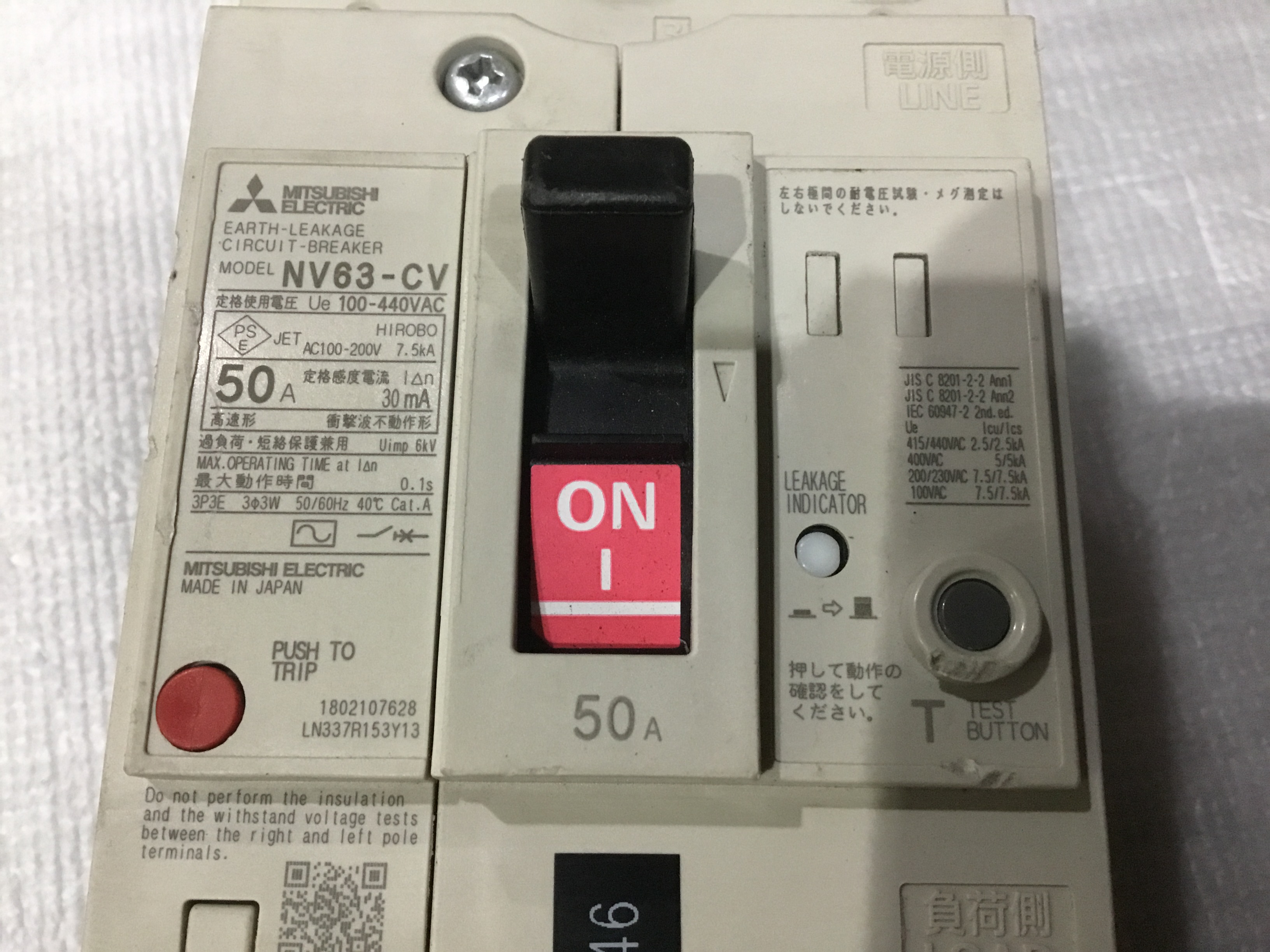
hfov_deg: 58.4
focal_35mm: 31
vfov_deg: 45.4
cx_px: 635
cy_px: 476
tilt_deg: -74.4
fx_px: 1137
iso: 200
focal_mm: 3.3
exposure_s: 1/20
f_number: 2.4
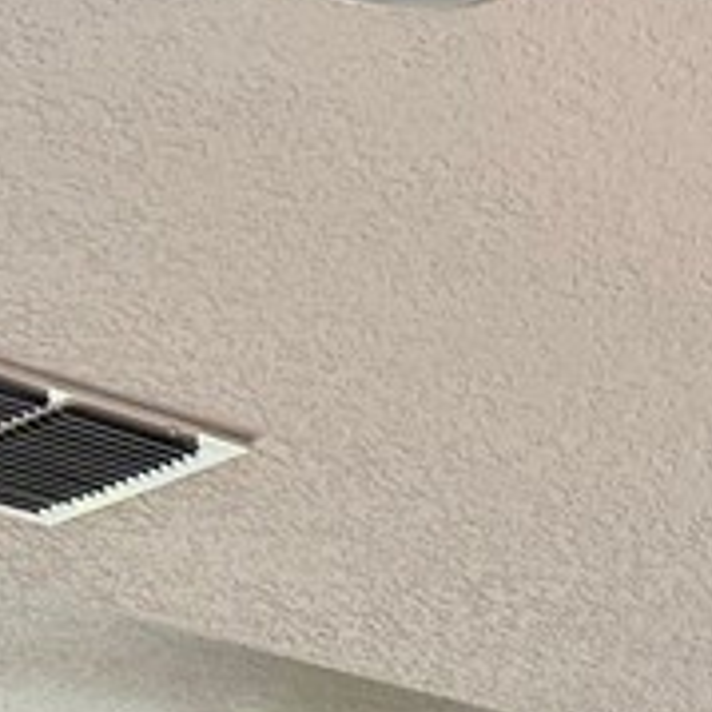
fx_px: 4421
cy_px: 2327
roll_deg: -0.6
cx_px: 1539
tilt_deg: -5.1
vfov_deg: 7.7
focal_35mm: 190
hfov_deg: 8.6
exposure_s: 1/60
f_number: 1.78
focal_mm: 6.76
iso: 160
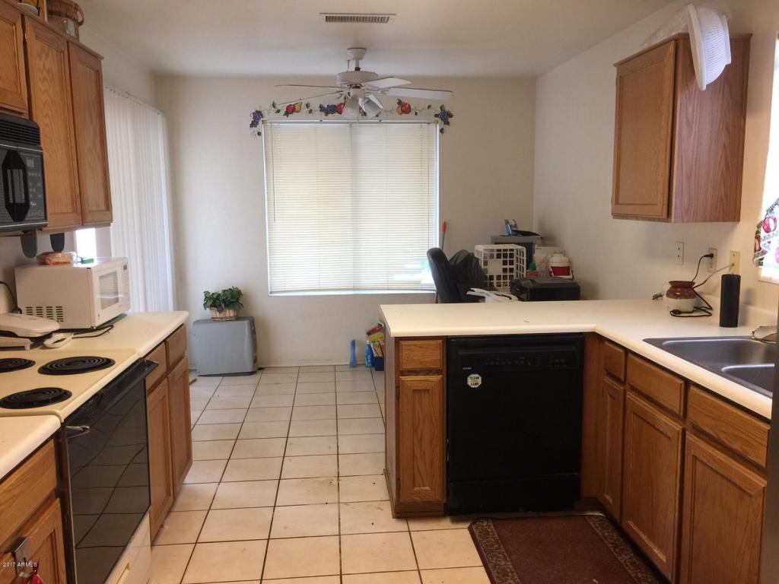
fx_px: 653
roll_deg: -0.4
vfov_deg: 48.2
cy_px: 292
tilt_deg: -8.5
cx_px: 390
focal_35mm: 29
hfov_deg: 61.7
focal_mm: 4.15
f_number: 2.2
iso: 40
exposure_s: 1/15
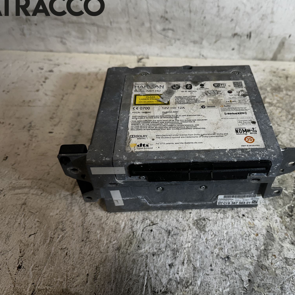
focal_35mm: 29
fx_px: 280
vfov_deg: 55.6
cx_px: 185
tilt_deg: -46.4
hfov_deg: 55.0
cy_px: 146
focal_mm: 6.86
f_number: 1.78
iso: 64
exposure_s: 1/100
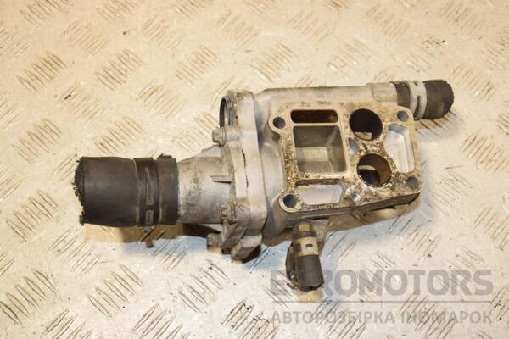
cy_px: 170
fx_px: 721
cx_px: 254
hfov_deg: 38.9
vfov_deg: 26.5
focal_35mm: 51
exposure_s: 1/200
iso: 800
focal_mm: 34
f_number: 8
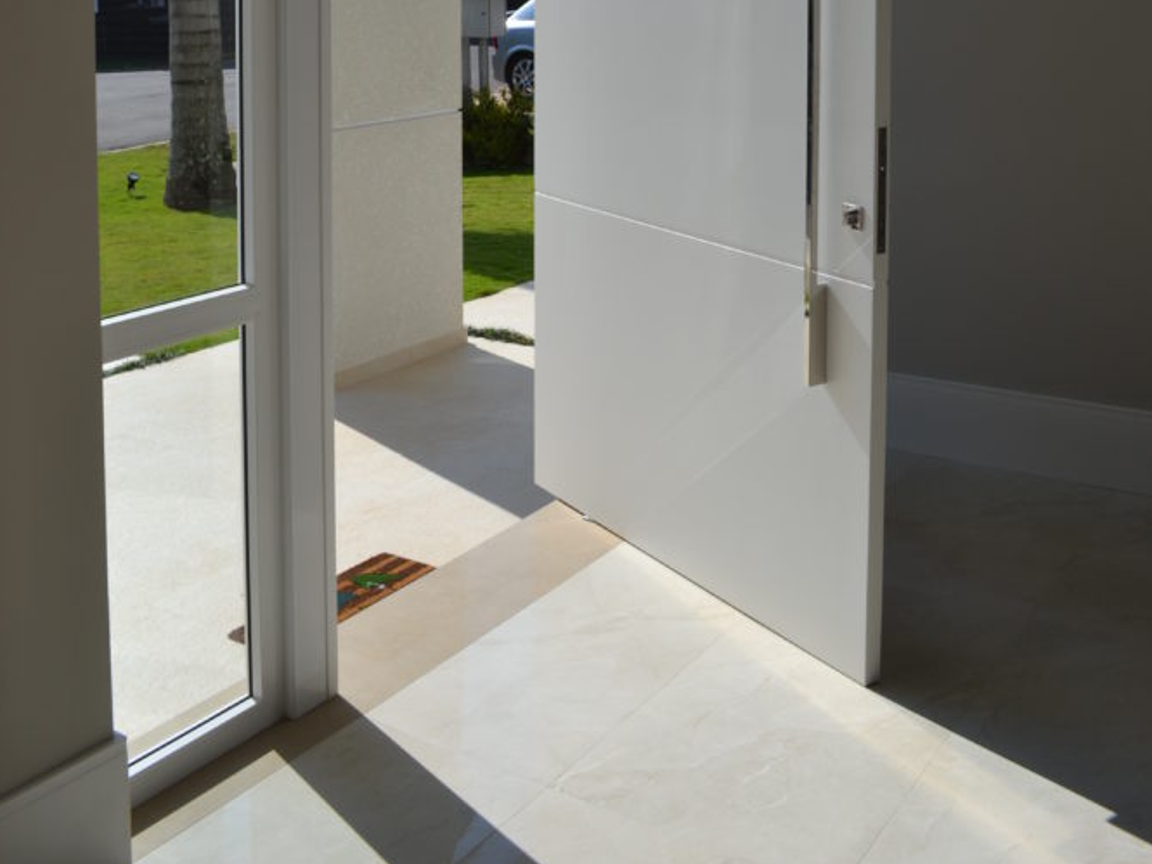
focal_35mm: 40
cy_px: -3
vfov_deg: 32.9
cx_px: 588
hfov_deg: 46.8
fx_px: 1331
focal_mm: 18
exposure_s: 1/250
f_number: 8
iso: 100
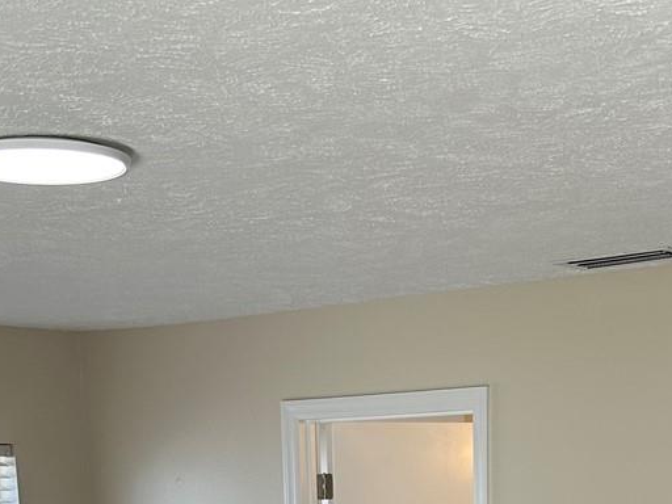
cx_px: 364
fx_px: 1456
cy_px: 766
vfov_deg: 17.5
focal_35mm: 75
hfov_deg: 26.0
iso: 80
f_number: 1.78
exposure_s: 1/161
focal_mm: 6.86
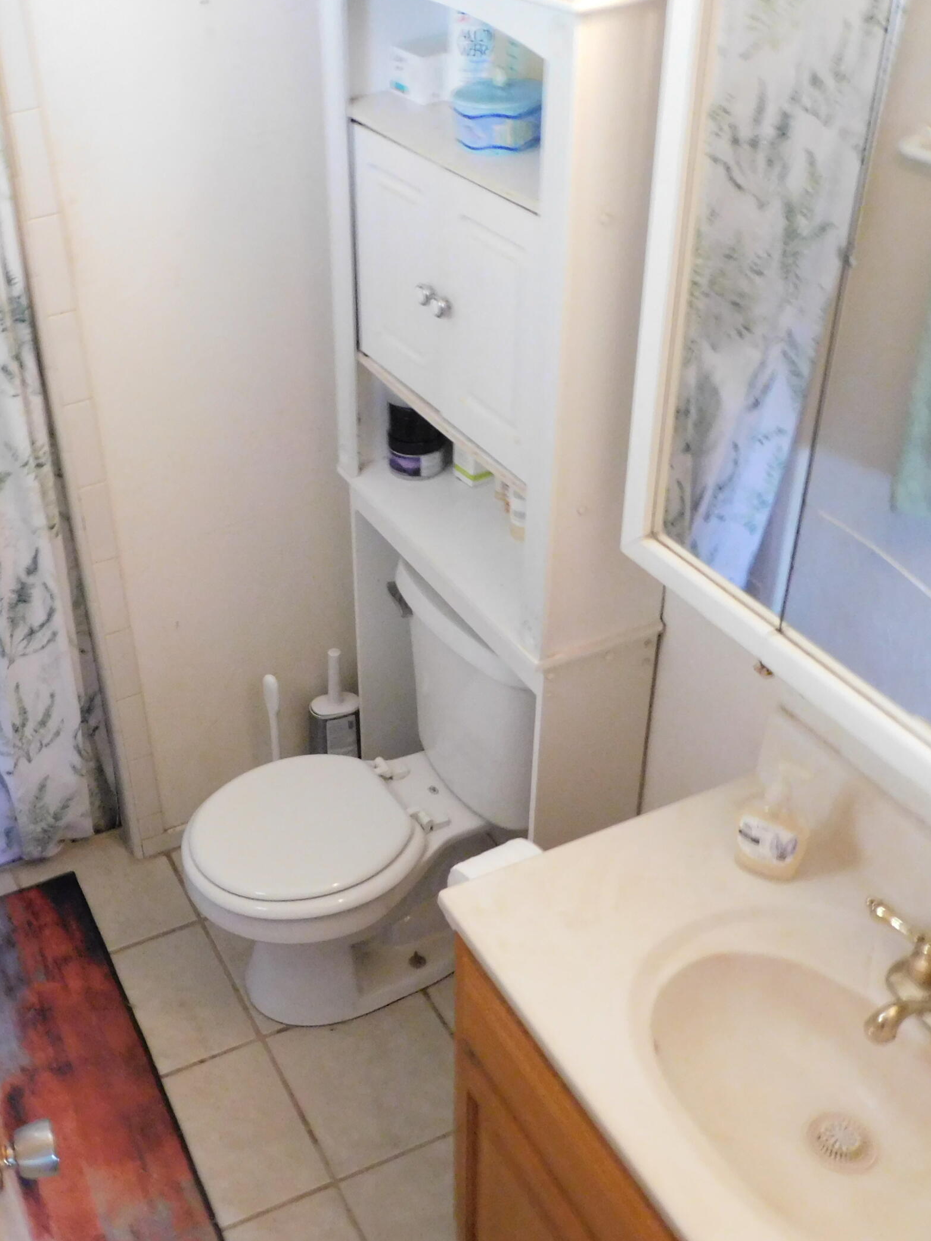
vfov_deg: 51.4
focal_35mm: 36
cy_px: 624
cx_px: 207
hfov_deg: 38.4
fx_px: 1291
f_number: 3.1
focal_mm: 4.5
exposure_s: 1/25
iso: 800
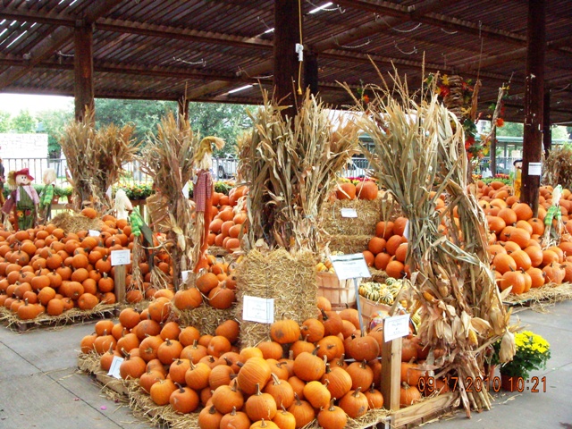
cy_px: 214
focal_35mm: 38
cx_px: 286
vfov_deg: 37.7
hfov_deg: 49.0
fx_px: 628
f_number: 5.7
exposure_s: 1/90.1
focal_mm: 6.4
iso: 400
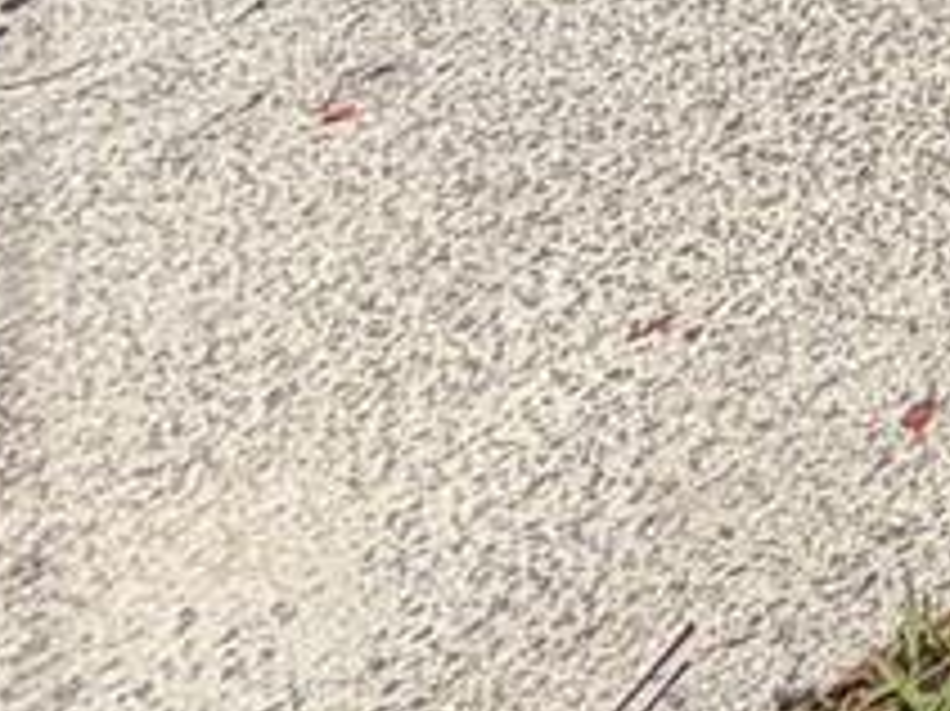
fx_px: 2907
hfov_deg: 10.3
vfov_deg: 8.6
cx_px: 3102
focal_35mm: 106
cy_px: -1948
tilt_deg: -3.5
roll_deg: +1.1
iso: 20
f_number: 2.2
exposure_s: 1/1339
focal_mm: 2.22
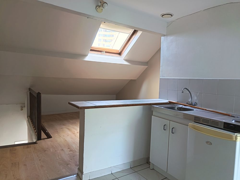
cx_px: 120
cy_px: 90
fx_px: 166
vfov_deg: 56.8
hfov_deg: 71.6
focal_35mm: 24
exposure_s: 1/33.3
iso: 777
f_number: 1.75
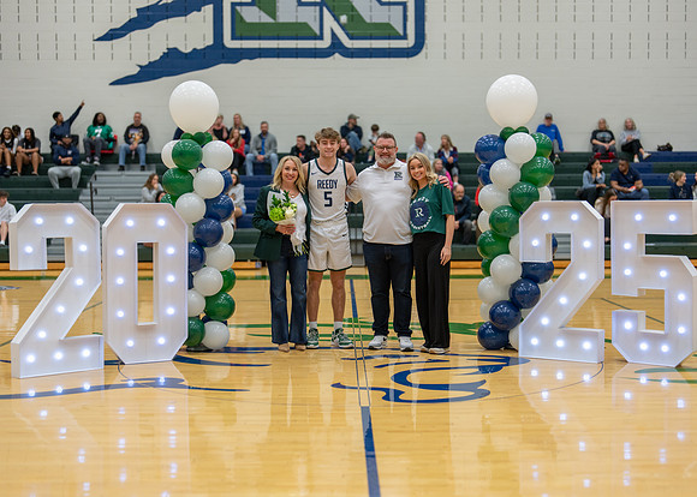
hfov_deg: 37.2
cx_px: 348
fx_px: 1037
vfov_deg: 27.0
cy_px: 248
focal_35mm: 52
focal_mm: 50
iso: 320
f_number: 1.2
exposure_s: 1/400
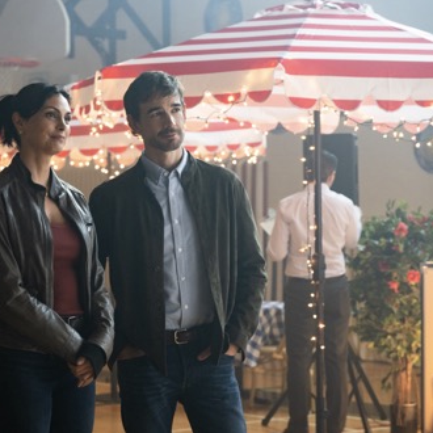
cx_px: 118
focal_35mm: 103
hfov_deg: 16.8
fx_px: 1458
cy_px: 217
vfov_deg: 16.9
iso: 1600
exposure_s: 1/40
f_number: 4.5
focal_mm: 80
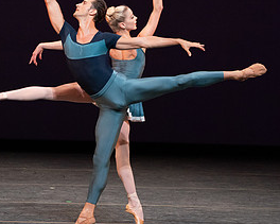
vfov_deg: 2.7
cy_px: 58
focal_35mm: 570
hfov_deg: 3.4
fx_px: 4722
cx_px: 105
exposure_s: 1/400
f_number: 8
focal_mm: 276
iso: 5000
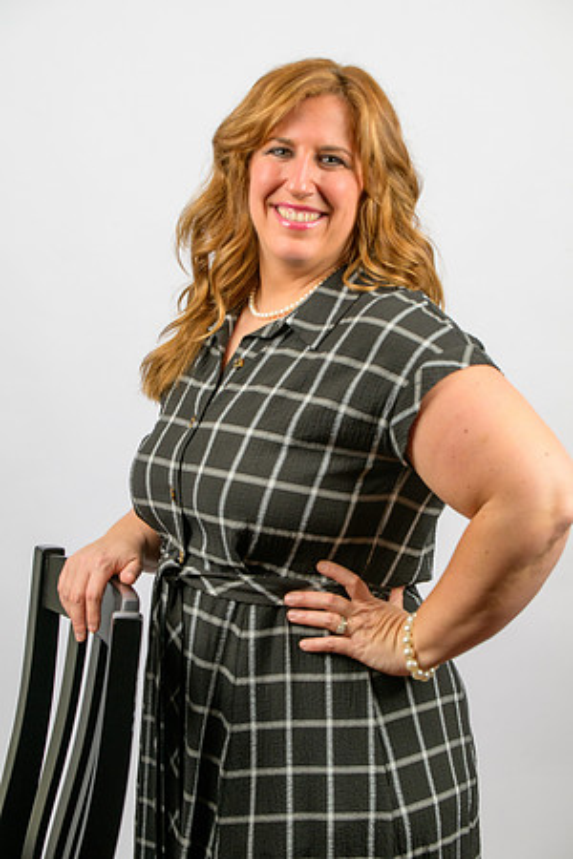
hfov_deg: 18.2
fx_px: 1790
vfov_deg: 27.0
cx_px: 286
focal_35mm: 75
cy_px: 430
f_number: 6.3
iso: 1000
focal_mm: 75
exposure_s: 1/160
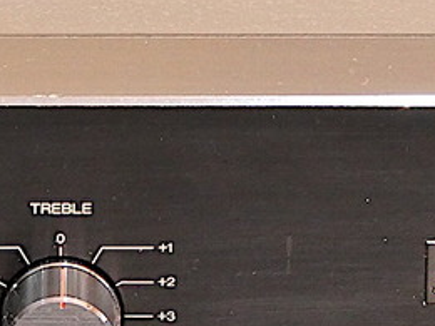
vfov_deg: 3.0
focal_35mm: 498
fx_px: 6258
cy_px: 423
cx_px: -55
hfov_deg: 4.0
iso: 400
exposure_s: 1/8
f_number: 5.3
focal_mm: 24.2
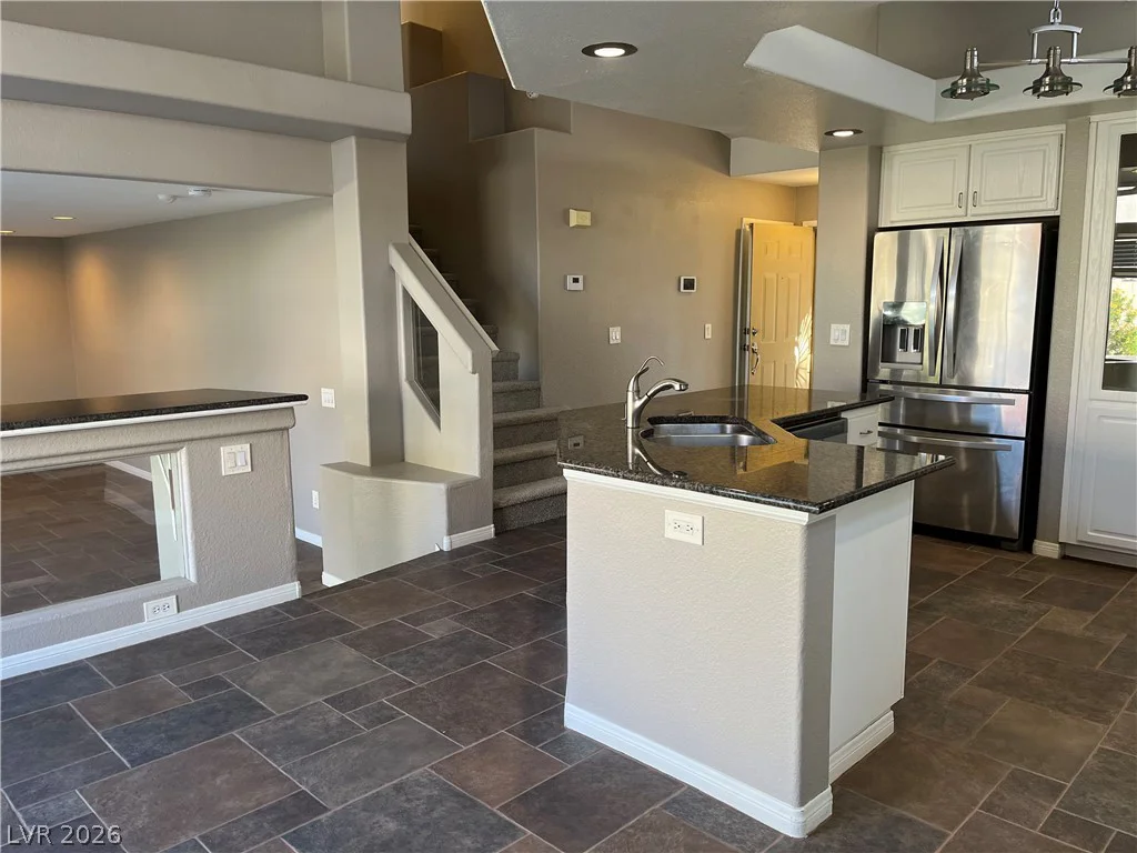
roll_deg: +0.1
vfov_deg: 53.1
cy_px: 426
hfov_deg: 67.3
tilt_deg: -8.9
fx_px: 854
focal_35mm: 26
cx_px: 568
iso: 80
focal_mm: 5.1
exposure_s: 1/60
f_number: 1.6
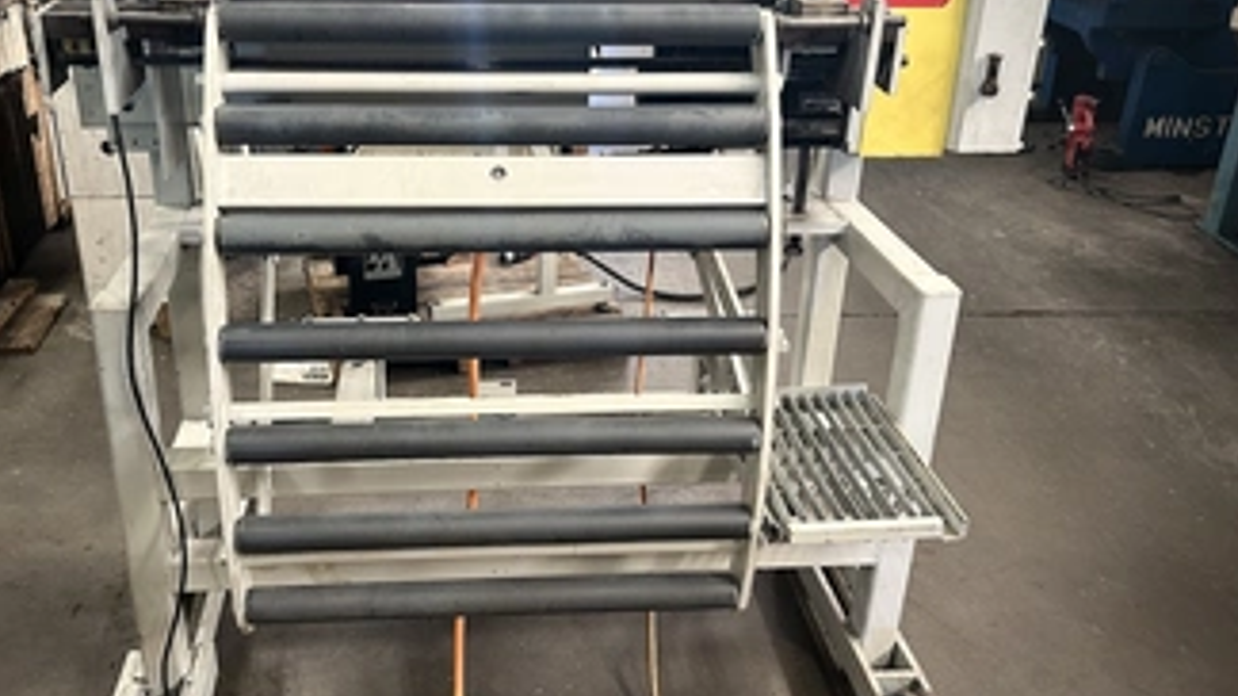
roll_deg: +0.2
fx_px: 1149
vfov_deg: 33.7
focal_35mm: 35
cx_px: 516
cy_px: 314
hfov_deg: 56.3
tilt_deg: -25.6
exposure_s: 1/60
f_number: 1.5
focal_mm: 5.7
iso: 160
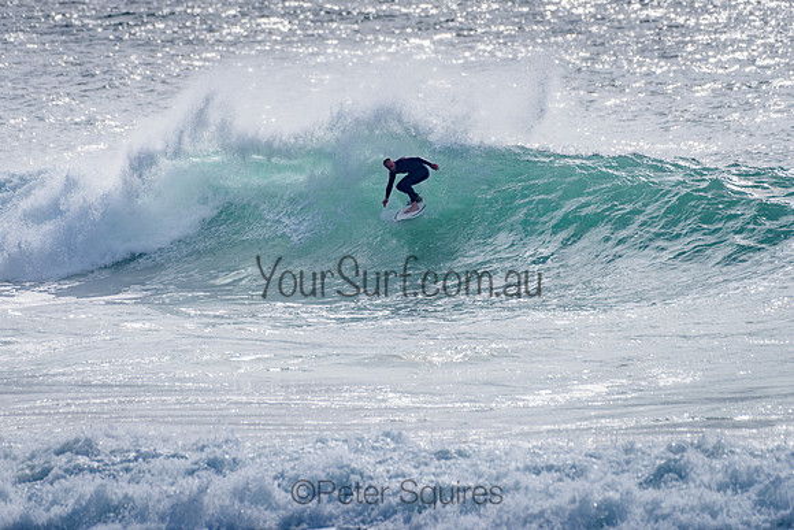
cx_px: 395
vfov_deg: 2.2
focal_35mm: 612
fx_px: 13504
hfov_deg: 3.4
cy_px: 206
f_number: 6.3
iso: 64
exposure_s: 1/2000
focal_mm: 500
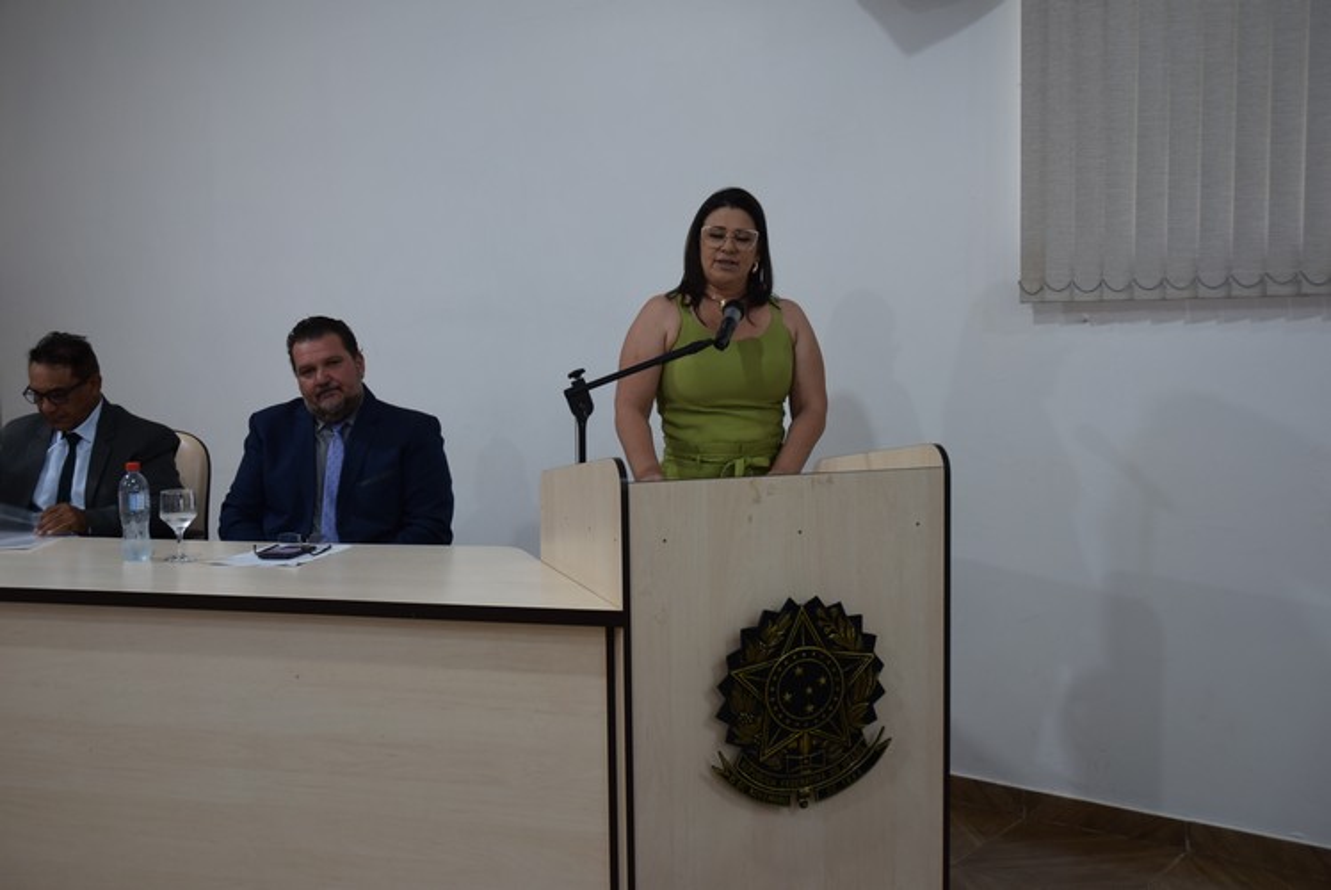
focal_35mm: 38
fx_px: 1387
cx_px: 666
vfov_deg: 35.6
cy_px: 445
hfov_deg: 51.2
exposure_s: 1/60
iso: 400
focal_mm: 25
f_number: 4
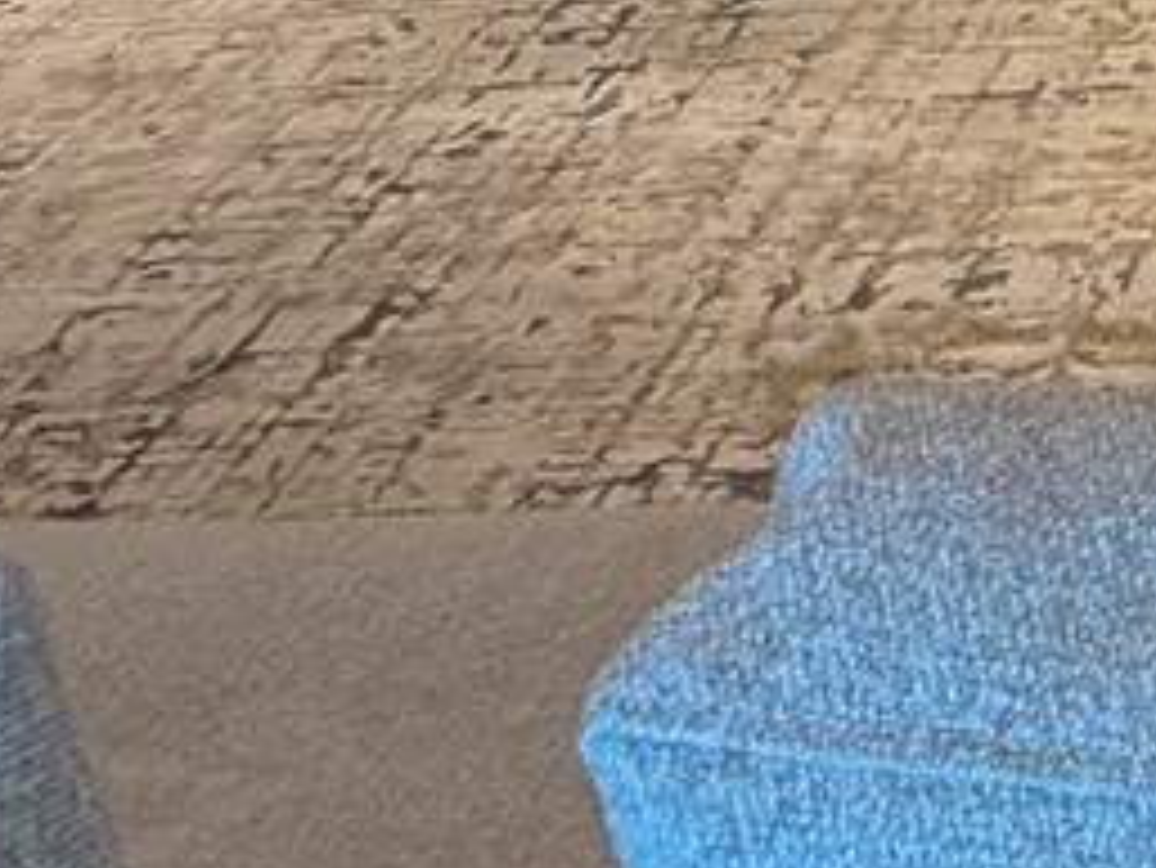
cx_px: 2092
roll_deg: +3.3
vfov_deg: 13.5
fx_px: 2907
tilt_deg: -7.4
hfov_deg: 17.9
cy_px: -1052
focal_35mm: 87
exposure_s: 1/120
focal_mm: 2.22
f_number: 2.2
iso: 125
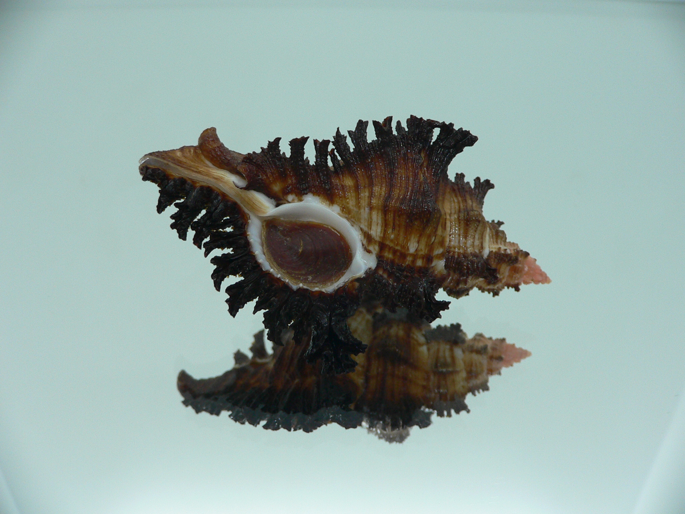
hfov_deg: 52.6
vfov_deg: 40.7
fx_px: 693
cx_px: 342
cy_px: 257
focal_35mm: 35
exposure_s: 1/60
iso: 100
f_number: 2.8
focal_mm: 4.6
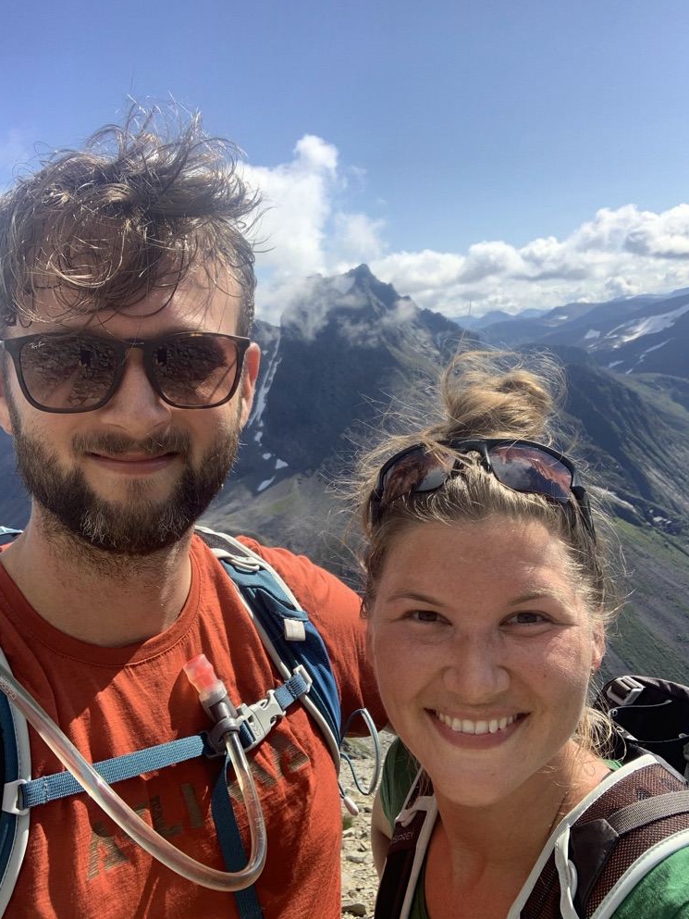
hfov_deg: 43.0
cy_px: 455
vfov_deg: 55.3
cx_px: 337
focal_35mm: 33
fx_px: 876
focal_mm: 2.87
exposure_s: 1/479
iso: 16
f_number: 2.2
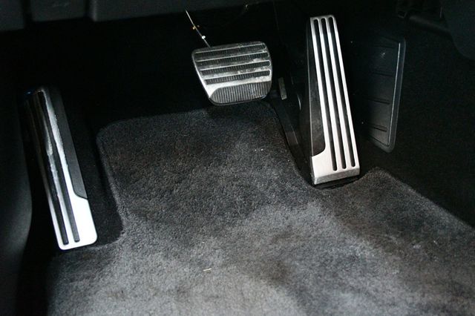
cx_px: 238
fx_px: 633
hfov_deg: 41.1
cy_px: 158
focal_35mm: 48
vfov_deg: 28.0
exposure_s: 1/25
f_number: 4.8
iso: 12800
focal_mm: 32
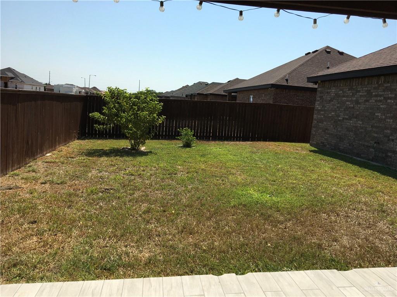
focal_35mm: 29
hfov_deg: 61.7
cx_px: 198
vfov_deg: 48.2
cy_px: 148
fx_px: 333
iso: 25
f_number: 2.2
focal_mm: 4.15
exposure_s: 1/3663
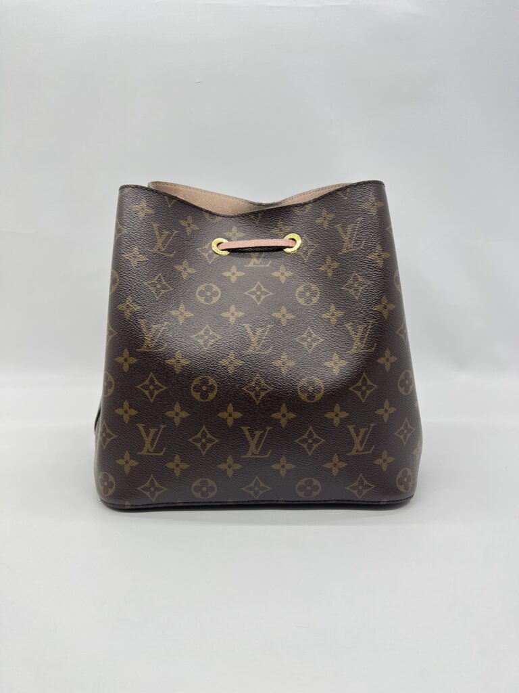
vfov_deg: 67.3
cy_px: 346
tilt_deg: -15.2
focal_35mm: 26
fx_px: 520
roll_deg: -1.1
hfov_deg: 53.1
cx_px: 260
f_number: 1.5
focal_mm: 5.7
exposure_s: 1/100
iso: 40
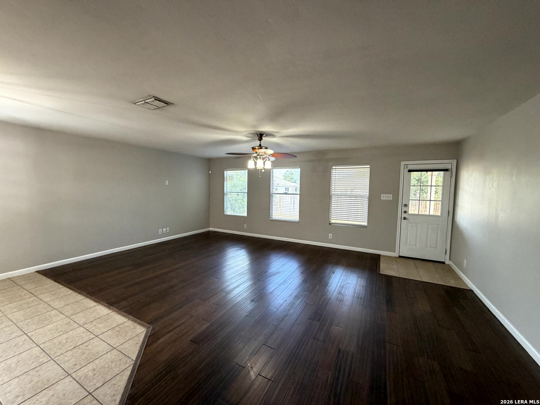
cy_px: 202
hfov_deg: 102.1
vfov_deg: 85.7
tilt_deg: -4.5
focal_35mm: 14
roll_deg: -0.7
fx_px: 218
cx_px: 270
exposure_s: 1/60
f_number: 2.2
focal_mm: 2.22
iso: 250
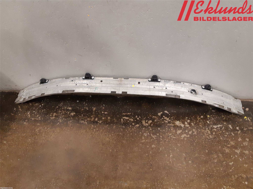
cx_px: 126
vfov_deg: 53.1
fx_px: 190
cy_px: 94
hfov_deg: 67.3
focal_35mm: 26
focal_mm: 3.93
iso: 200
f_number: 1.7
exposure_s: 1/50
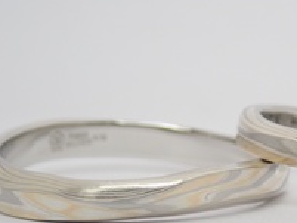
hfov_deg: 11.4
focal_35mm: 172
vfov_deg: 8.6
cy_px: 163
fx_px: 1477
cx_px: 235
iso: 200
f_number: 4.1
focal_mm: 13.65
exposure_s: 1/100
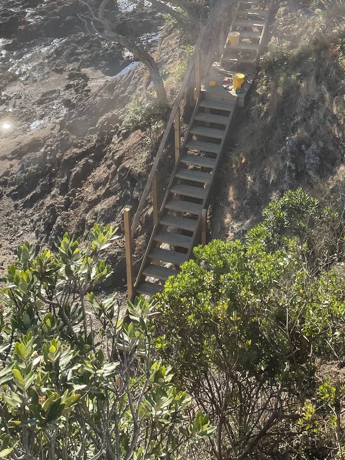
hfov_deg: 27.9
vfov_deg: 35.1
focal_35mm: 52
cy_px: 61
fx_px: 691
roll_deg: +0.7
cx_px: 216
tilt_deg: -20.7
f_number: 1.6
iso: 32
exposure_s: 1/5814
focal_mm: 4.2
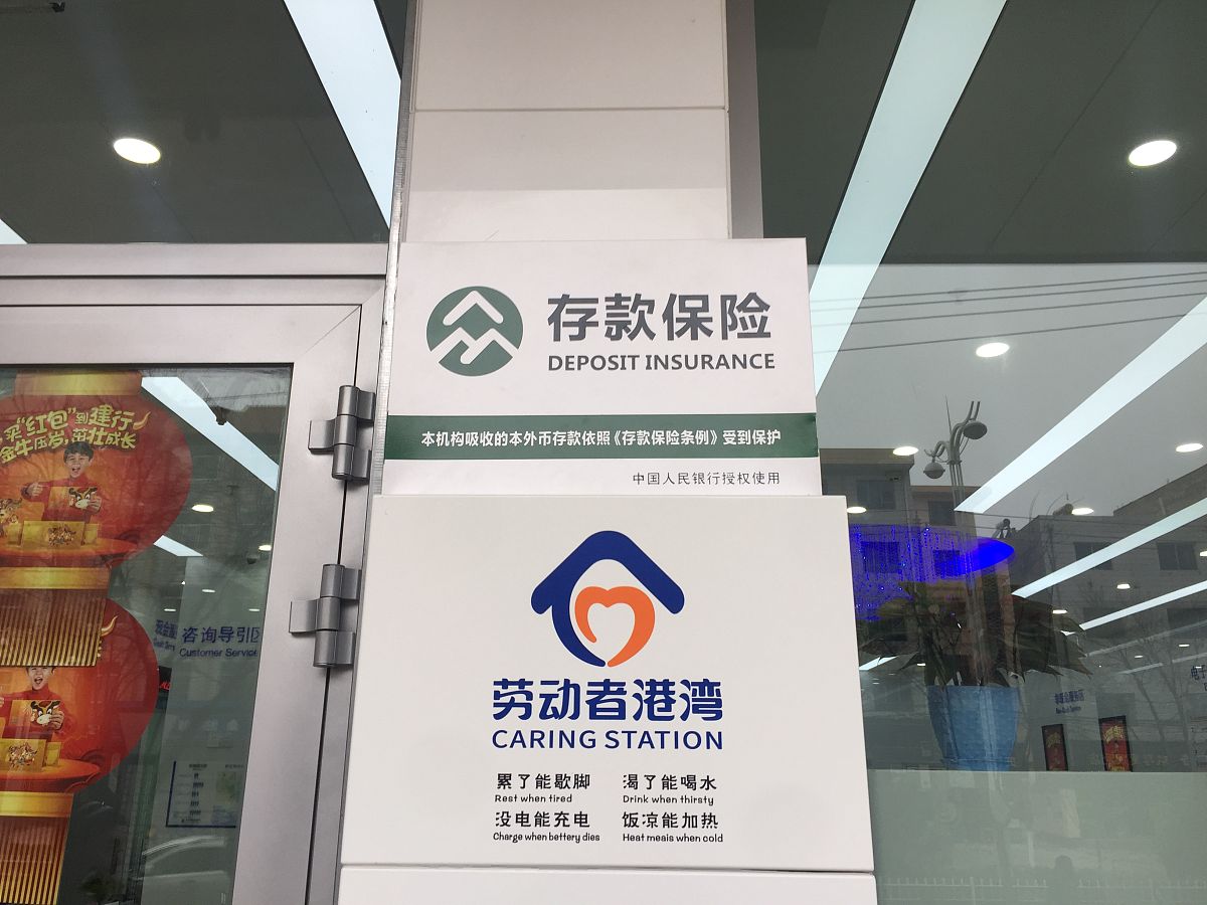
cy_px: 452
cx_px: 604
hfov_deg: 61.7
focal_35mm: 29
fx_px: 1011
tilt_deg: +18.0
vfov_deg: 48.2
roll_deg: -1.0
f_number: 2.2
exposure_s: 1/116
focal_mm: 4.15
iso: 32
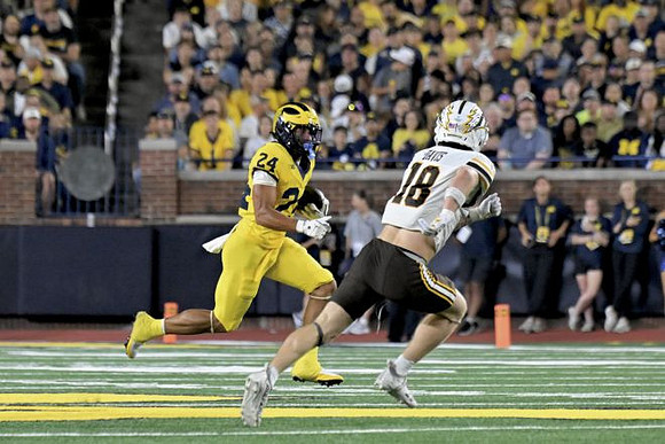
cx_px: 332
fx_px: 9145
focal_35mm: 495
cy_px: 222
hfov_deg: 4.2
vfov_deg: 2.8
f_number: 5.6
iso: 6400
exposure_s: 1/1000
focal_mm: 330
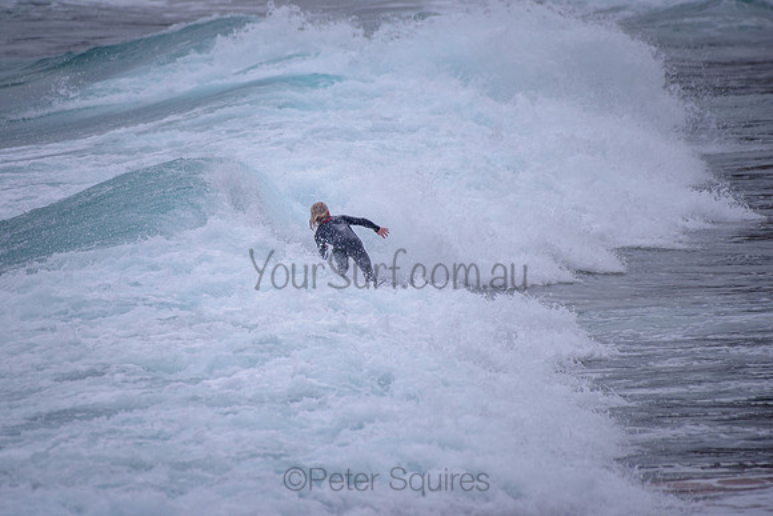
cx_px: 299
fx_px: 13166
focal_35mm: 613
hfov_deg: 3.4
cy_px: 200
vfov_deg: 2.2
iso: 160
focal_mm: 500
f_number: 5.6
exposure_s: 1/2000
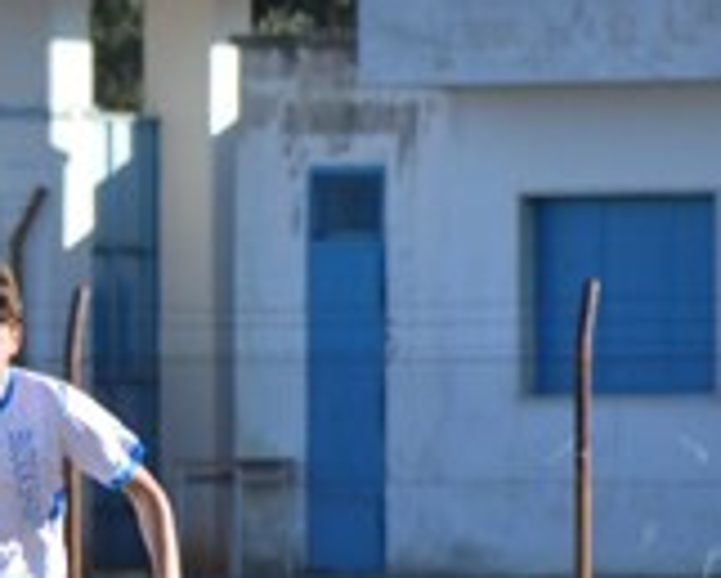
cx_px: -618
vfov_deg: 1.4
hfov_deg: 1.7
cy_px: 444
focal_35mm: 1121
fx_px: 23935
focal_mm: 200
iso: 400
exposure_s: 1/800
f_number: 6.3
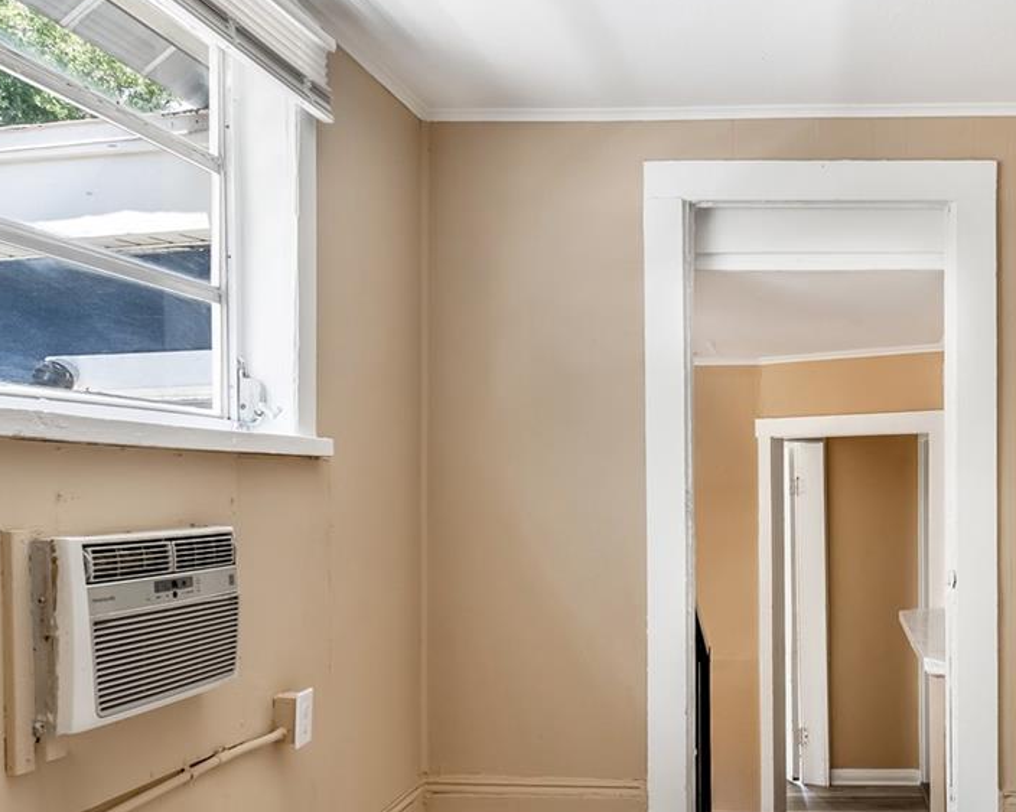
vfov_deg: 45.1
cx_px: 785
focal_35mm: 32
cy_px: 542
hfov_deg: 52.7
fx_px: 962
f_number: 8
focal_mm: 10
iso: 64
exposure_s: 2
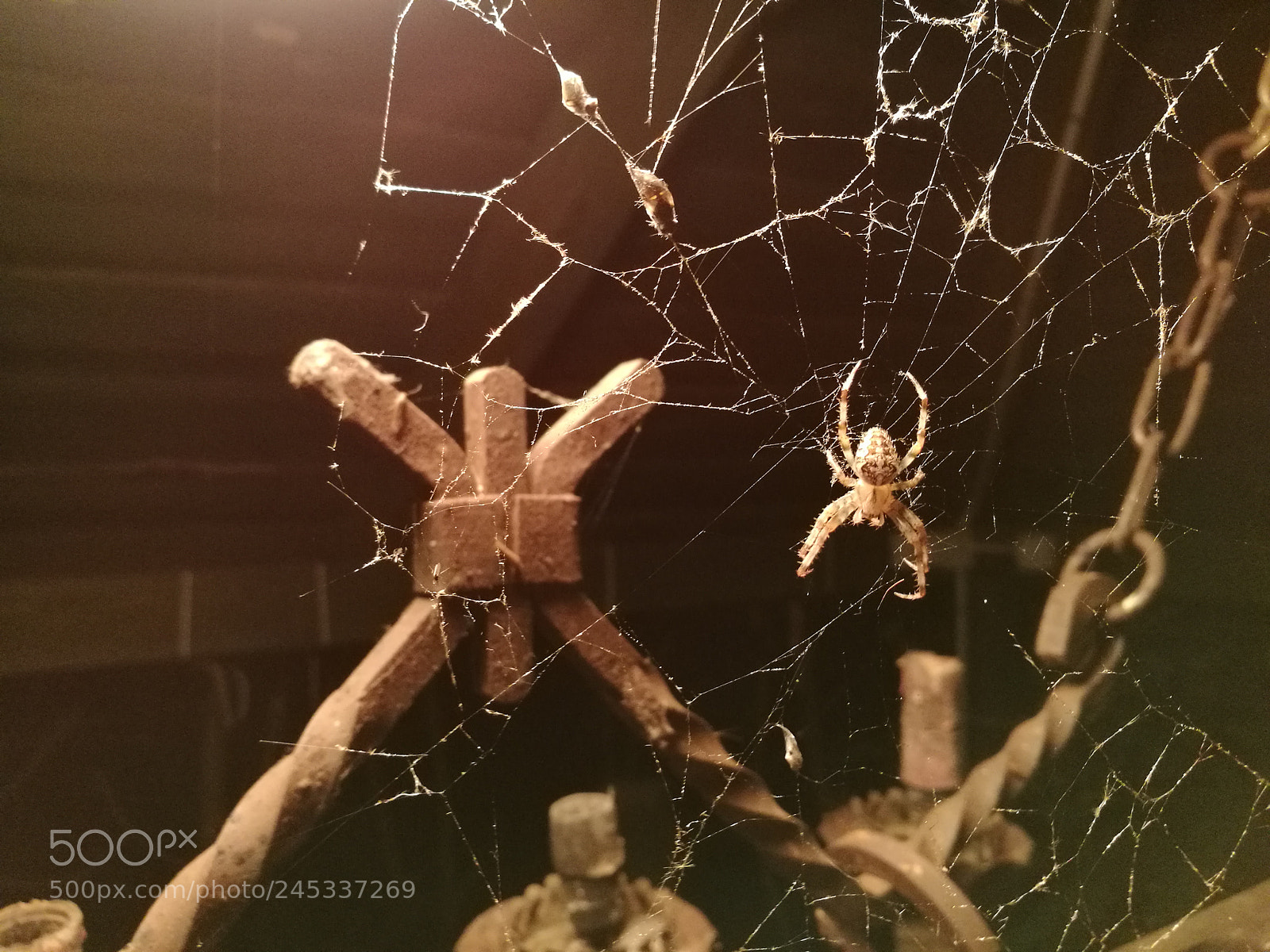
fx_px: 991
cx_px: 635
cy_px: 476
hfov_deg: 65.3
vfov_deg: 51.4
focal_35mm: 27
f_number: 2.2
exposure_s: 1/25
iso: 400
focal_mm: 4.5
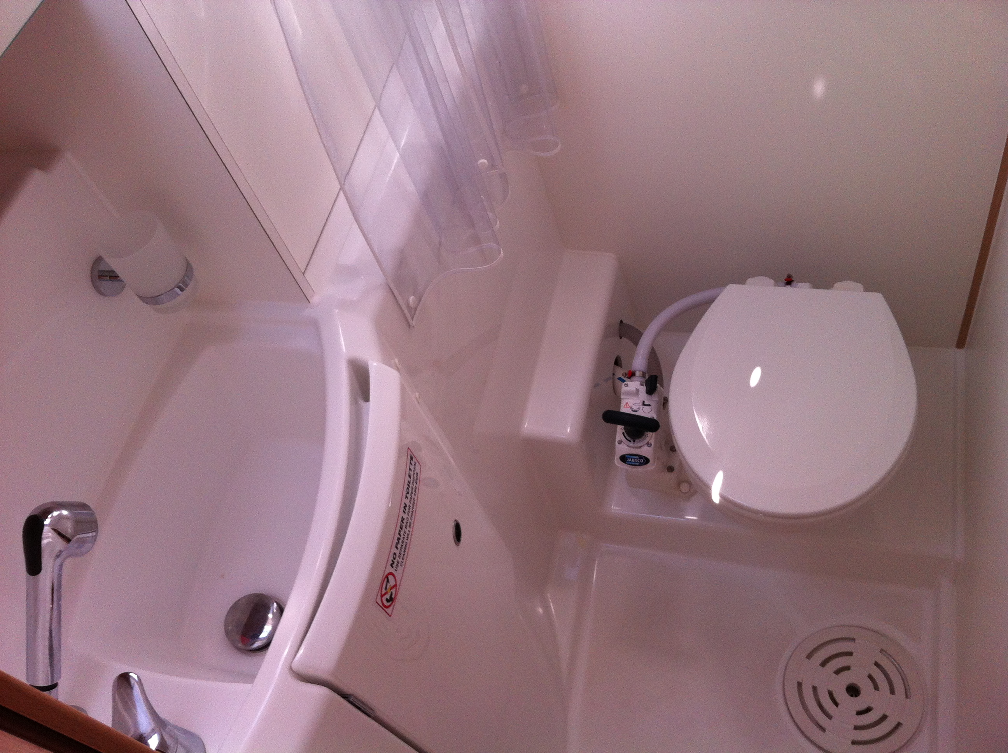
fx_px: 1018
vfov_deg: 40.6
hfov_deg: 52.7
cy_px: 376
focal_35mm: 35
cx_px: 504
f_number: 2.8
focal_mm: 3.85
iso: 100
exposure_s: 1/40
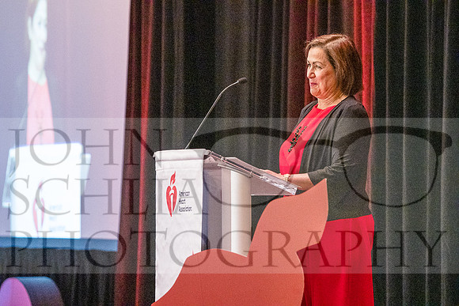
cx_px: 230
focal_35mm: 300
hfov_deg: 6.9
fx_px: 3826
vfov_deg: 4.6
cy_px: 153
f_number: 4.5
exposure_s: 1/100
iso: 6400
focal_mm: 200
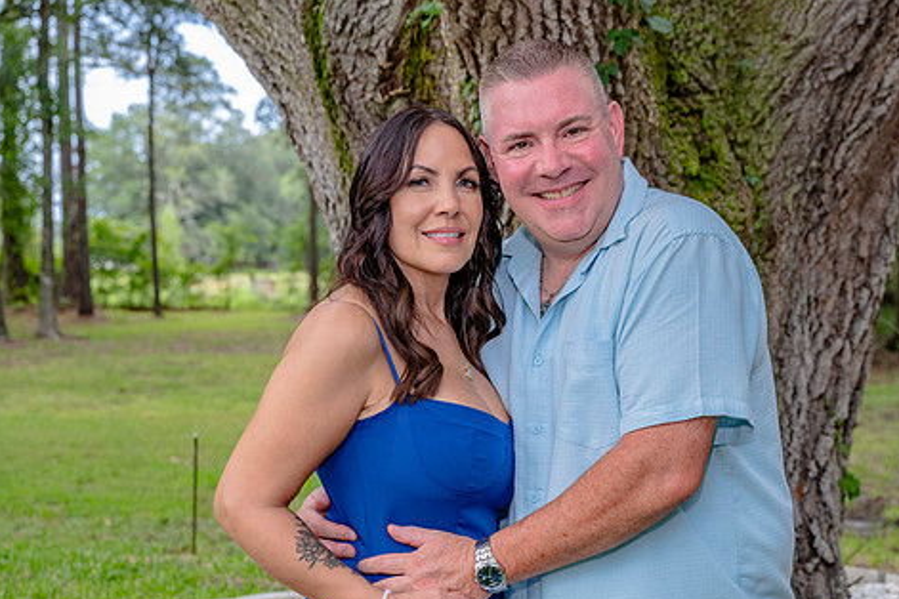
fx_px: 1723
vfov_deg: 19.7
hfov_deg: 29.2
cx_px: 552
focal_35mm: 69
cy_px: 352
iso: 800
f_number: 5.6
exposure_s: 1/400
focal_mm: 56
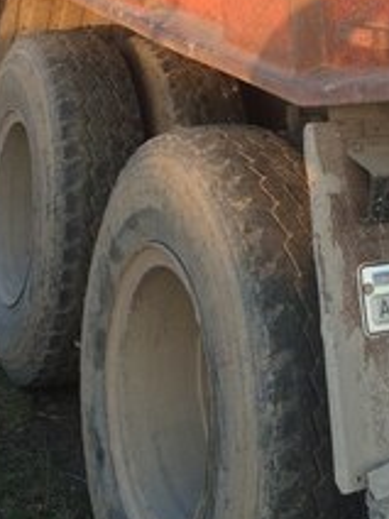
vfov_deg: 26.2
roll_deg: -4.1
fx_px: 1019
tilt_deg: -0.6
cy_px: -59
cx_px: 423
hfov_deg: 20.6
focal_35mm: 68
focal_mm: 4.15
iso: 32
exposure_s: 1/157
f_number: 2.2
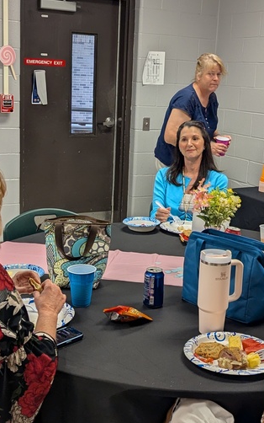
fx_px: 598
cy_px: 201
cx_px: 151
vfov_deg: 38.9
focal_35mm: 52
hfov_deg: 24.9
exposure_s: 1/120
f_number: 1.85
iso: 113
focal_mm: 6.81
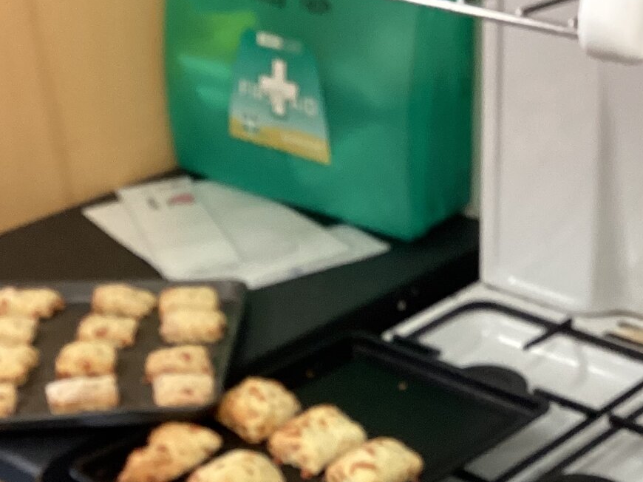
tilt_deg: -35.4
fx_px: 1356
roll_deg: +4.2
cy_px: 540
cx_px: 355
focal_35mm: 73
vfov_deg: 19.3
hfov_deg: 26.7
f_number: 2.4
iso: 125
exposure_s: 1/50
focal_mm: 3.3
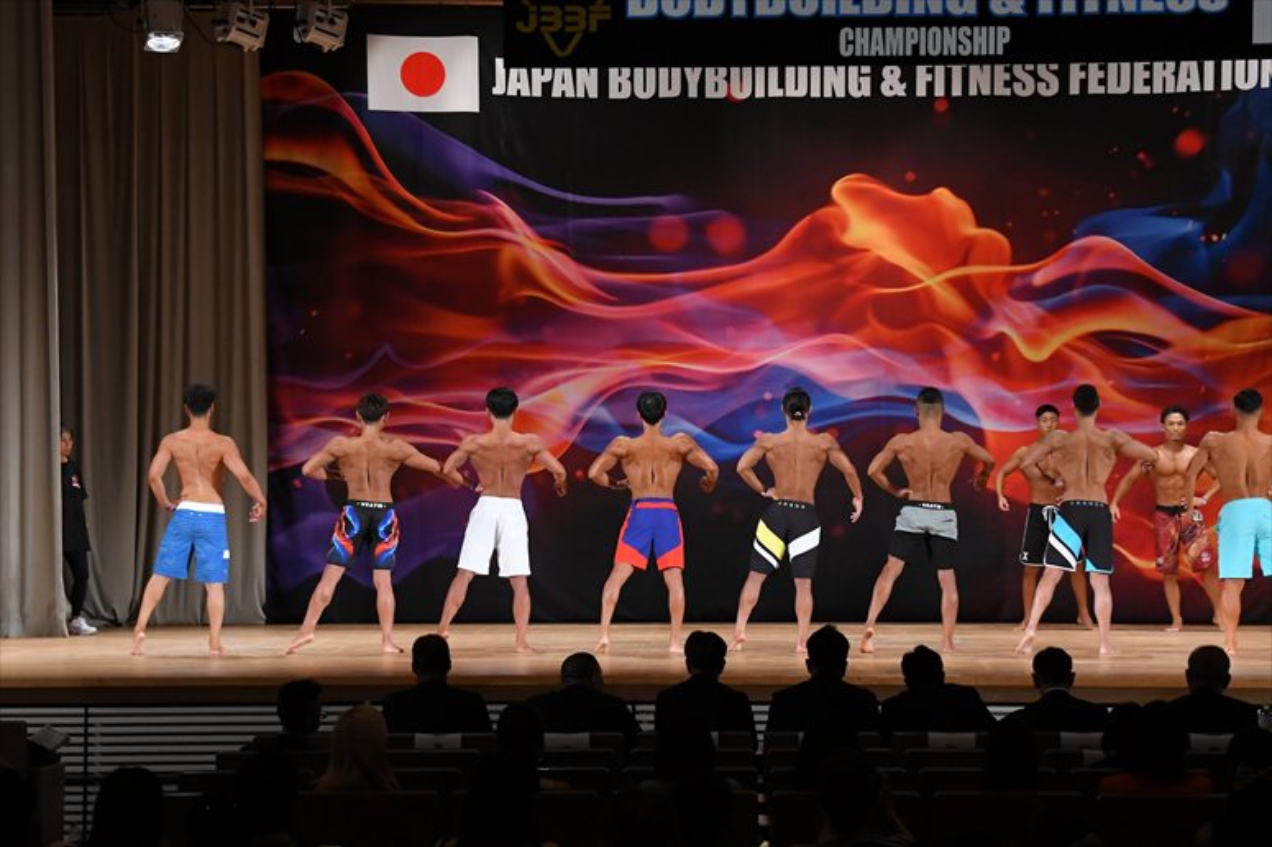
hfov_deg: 23.4
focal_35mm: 87
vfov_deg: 15.7
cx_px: 636
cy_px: 424
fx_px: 3073
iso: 3200
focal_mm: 58
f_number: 5.6
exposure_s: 1/400
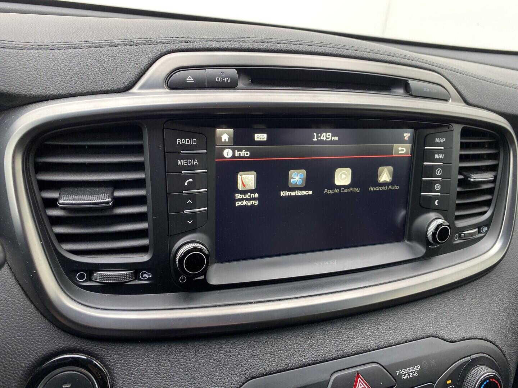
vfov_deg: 53.1
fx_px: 389
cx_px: 259
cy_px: 194
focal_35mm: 26
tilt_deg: -23.8
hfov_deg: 67.3
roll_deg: -6.9
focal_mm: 4.25
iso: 125
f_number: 1.8
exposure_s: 1/67
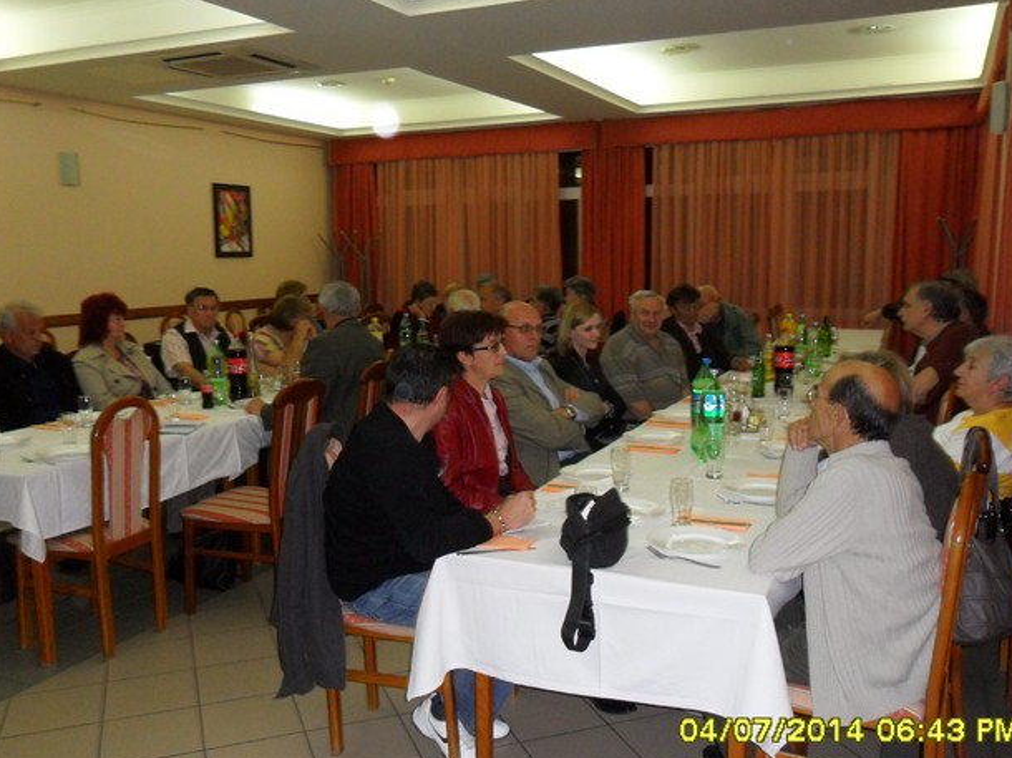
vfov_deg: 45.4
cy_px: 379
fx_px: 906
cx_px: 494
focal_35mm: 31
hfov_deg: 58.4
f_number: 3.5
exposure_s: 1/45
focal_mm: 4.9
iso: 240
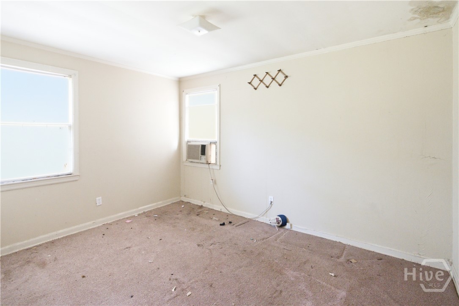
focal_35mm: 16
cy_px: 153
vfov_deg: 73.8
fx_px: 204
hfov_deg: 96.7
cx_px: 230
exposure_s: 1/125
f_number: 4
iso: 12800
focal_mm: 16
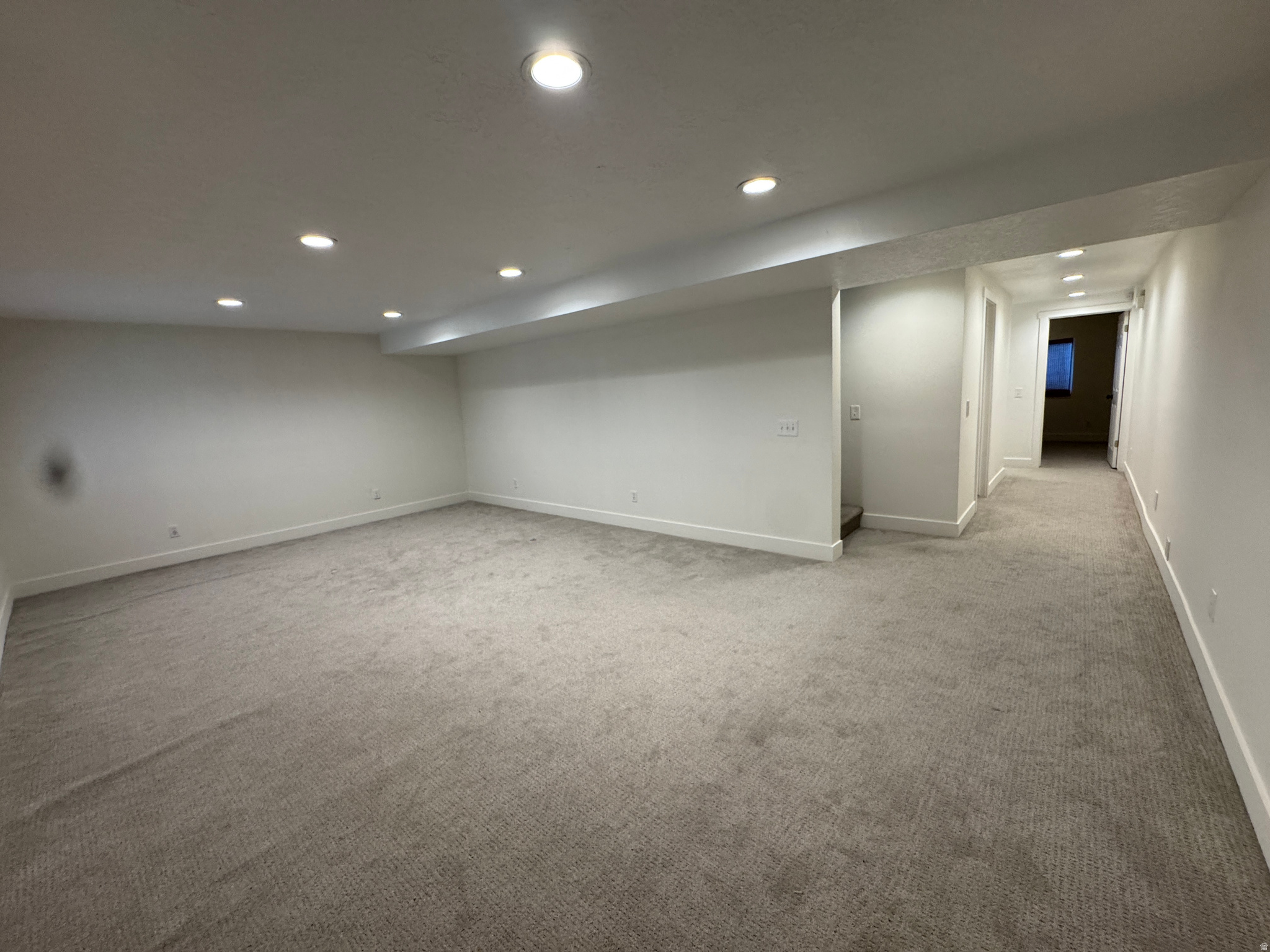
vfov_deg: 85.7
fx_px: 514
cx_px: 635
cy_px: 476
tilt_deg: -9.9
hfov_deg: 102.1
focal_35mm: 14
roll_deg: +3.4
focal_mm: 2.22
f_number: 2.2
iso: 250
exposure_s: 1/120
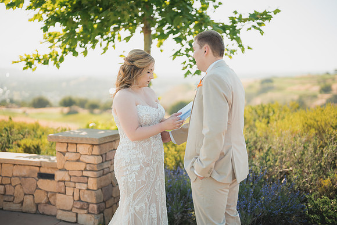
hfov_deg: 39.6
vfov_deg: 27.0
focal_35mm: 50
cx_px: 168
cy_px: 112
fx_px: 468
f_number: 1.2
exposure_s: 1/1600
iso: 50
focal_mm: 50
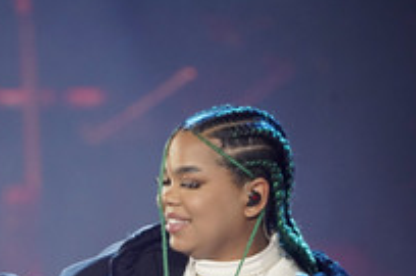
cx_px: 5
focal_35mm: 1302
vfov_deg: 1.1
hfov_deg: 1.6
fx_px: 15010
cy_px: 282
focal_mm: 588
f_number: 6.3
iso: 4000
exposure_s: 1/100
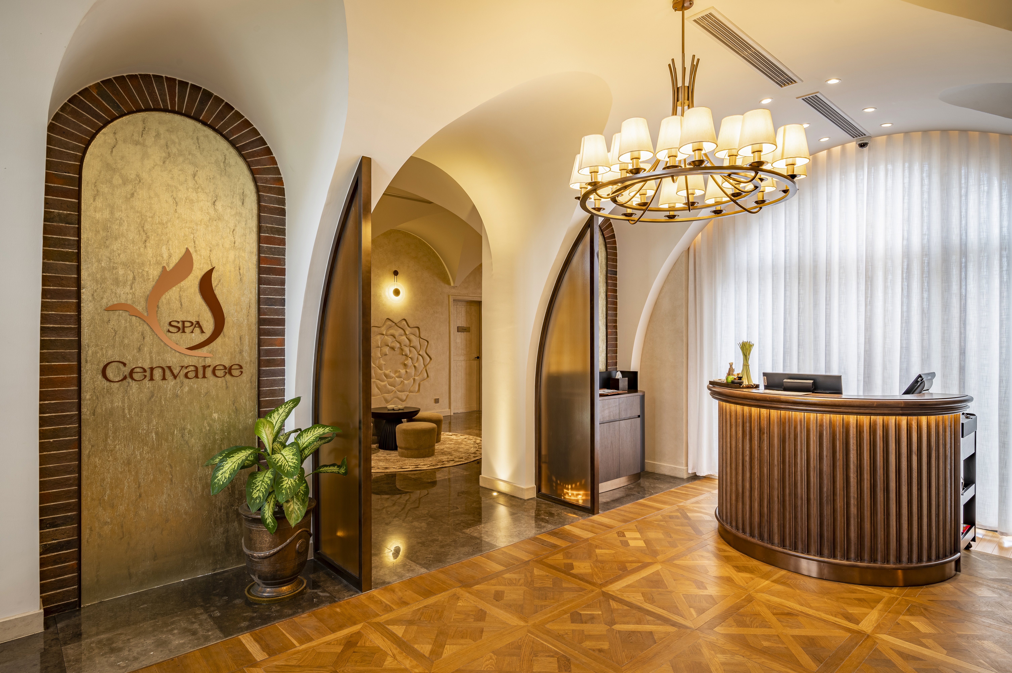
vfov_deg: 63.1
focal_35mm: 20
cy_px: 336
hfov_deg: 85.5
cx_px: 506
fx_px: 548
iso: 100
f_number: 10
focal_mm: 19.5
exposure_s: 1/6
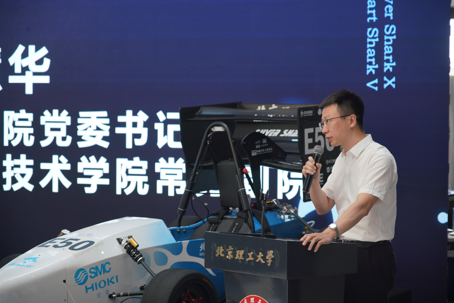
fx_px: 1324
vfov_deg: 13.0
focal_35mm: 105
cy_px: 152
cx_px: 227
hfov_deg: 19.5
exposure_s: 1/125
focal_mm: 105
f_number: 4
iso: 500
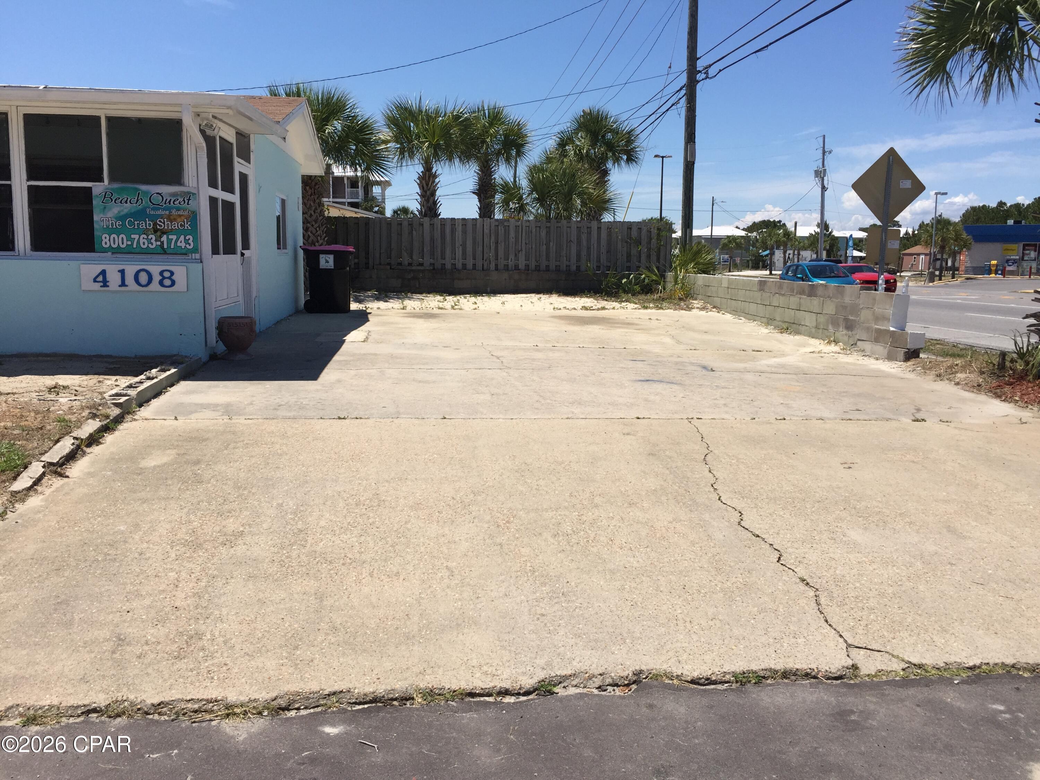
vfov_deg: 48.2
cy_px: 390
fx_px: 871
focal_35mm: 29
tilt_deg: -7.3
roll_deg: -0.6
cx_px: 520
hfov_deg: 61.7
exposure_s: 1/3049
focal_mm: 4.15
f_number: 2.2
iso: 32
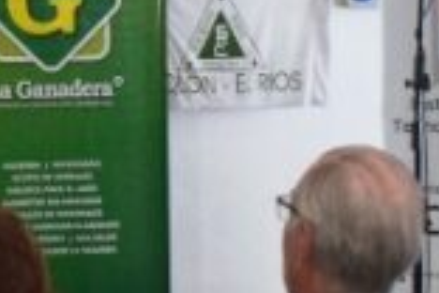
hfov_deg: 13.3
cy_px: 276
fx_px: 1792
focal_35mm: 147
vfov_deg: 9.3
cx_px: -180
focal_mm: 22
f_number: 3.8
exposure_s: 1/160
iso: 1600
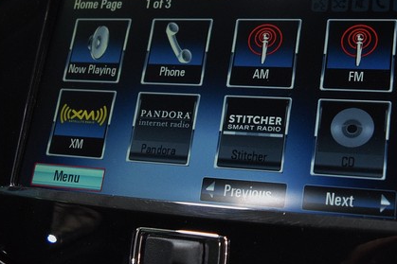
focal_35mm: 66
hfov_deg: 30.3
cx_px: 262
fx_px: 728
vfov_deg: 20.4
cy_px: 59
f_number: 3.5
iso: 3200
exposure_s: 1/60
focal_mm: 18
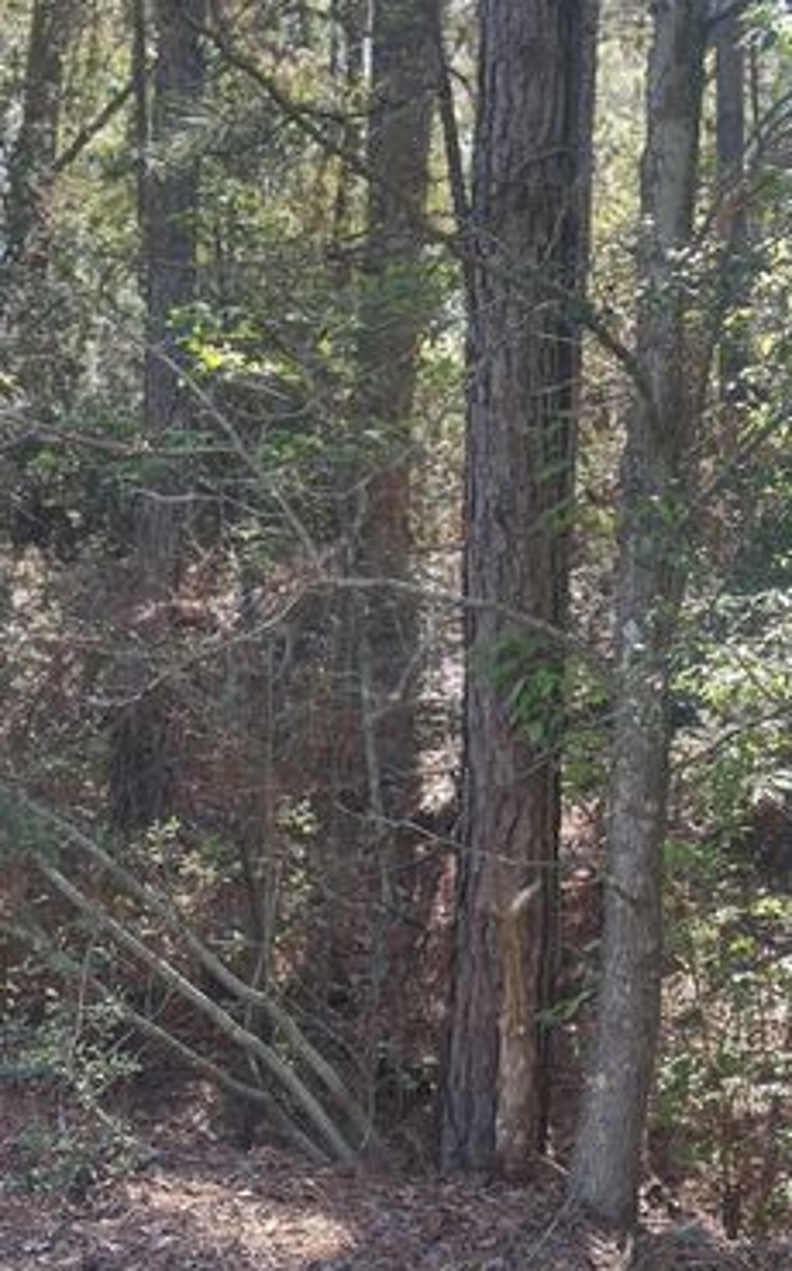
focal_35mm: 69
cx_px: 475
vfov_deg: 29.8
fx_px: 2388
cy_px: 636
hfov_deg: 18.8
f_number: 1.78
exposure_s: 1/308
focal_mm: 6.86
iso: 80
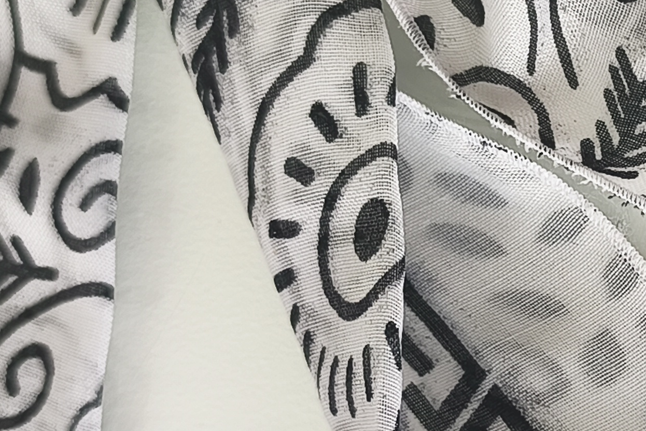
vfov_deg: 12.5
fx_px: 1956
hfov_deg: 18.0
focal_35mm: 109
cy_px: 298
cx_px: 731
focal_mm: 6.14
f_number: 1.65
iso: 100
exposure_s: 1/60
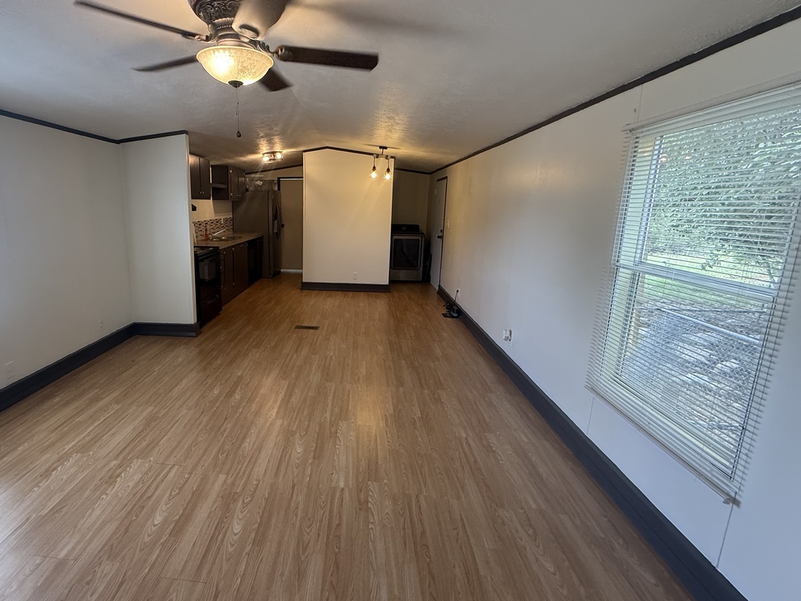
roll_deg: -0.5
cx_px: 311
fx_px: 417
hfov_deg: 86.4
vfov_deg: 71.6
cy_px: 289
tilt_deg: -11.3
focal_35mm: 18
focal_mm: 2.22
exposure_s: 1/60
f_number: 2.2
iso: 200
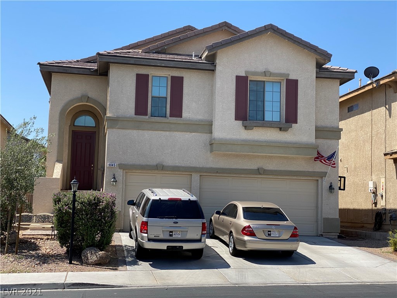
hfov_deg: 36.8
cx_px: 198
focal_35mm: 52
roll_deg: -2.2
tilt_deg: +6.3
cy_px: 149
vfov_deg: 28.0
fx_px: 596
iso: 20
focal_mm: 6
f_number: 2
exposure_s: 1/1497
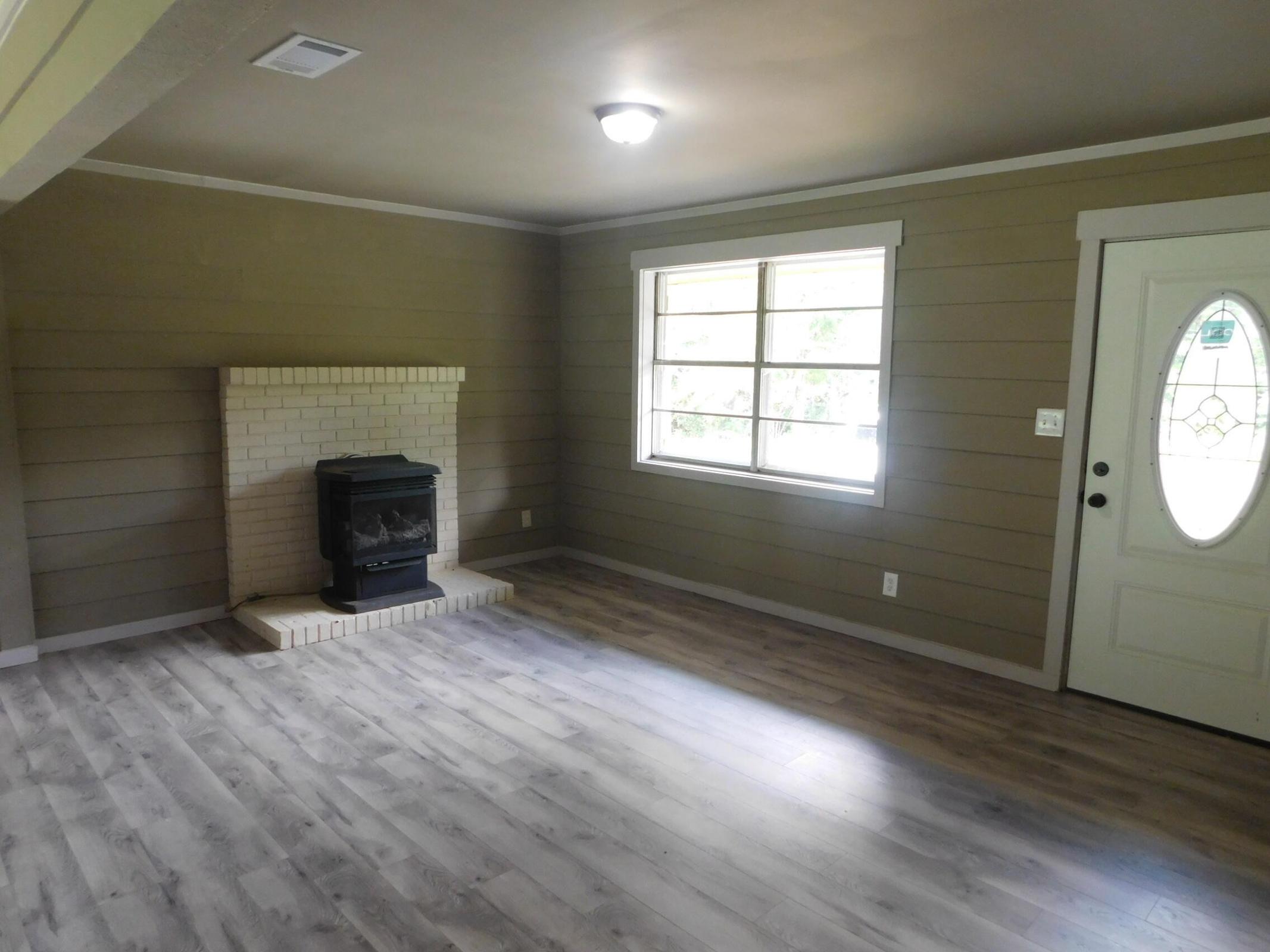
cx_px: 635
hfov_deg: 73.9
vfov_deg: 58.9
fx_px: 844
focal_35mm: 23
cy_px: 476
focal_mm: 4
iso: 280
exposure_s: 1/30
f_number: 3
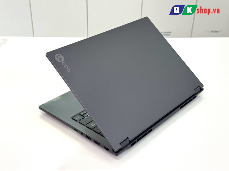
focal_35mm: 48
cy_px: 86
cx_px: 114
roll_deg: -0.7
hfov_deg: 39.7
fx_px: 318
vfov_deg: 30.3
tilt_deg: -29.8
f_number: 1.78
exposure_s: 1/121
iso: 50
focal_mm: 6.76
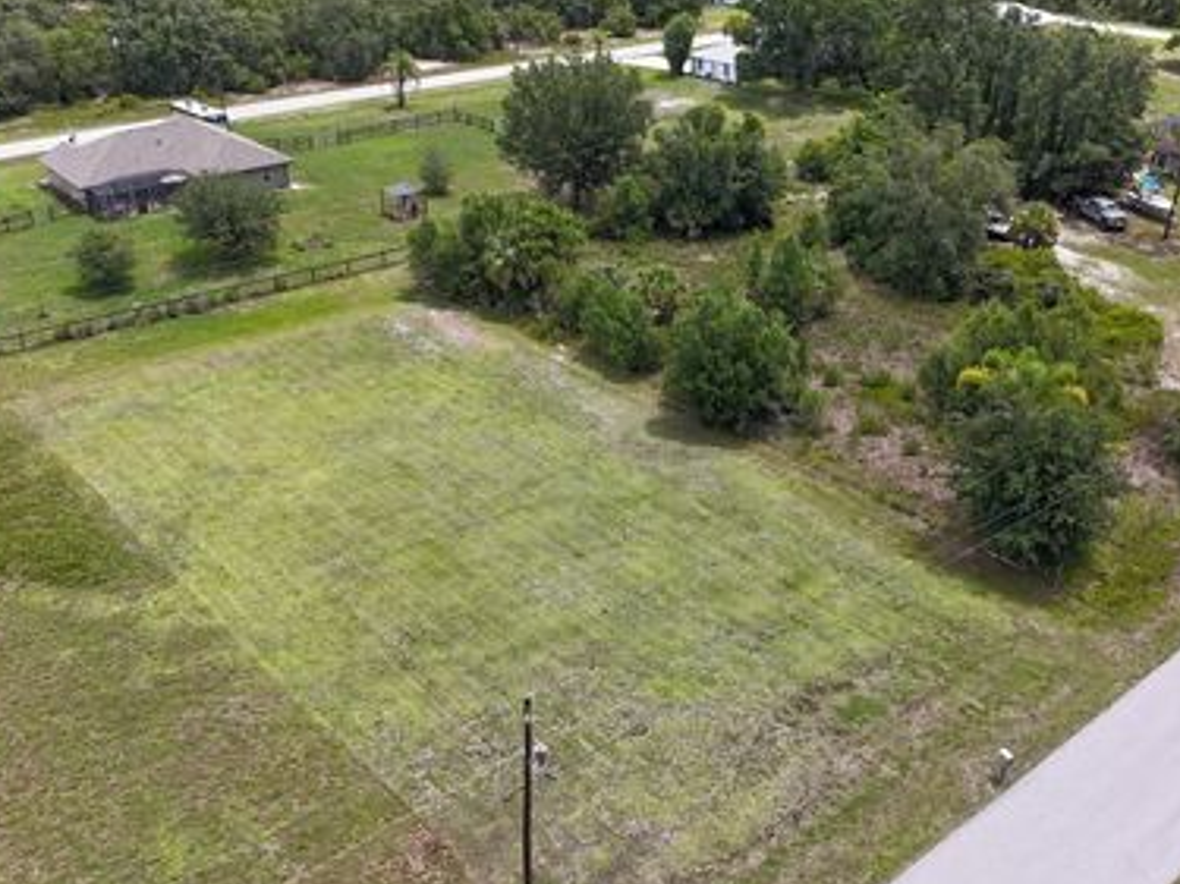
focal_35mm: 32
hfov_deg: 56.8
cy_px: 426
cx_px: 592
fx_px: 1090
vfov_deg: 44.1
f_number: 2.8
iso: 100
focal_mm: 4.55
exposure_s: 1/500
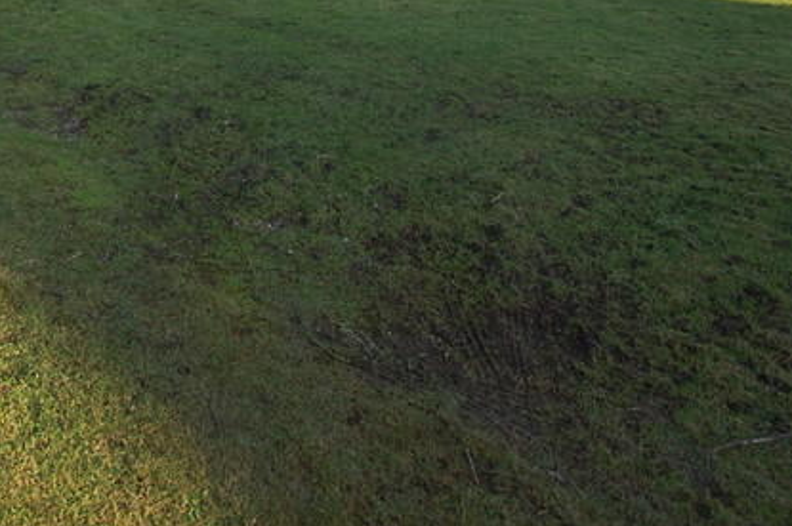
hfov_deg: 47.9
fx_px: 813
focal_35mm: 37
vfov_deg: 30.2
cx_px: 118
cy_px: -117
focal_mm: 10
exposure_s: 1/160
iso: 200
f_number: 6.3
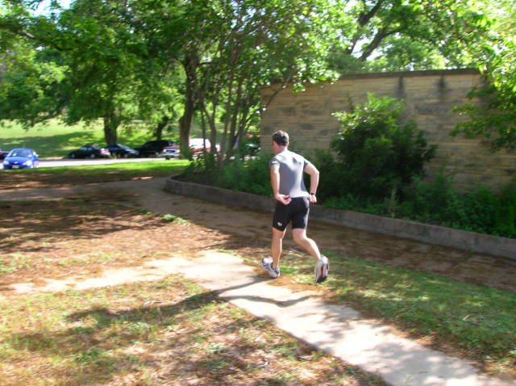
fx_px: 506
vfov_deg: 41.7
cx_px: 258
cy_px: 193
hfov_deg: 54.0
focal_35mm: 34
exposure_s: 1/59
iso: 50
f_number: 4.9
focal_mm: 5.7
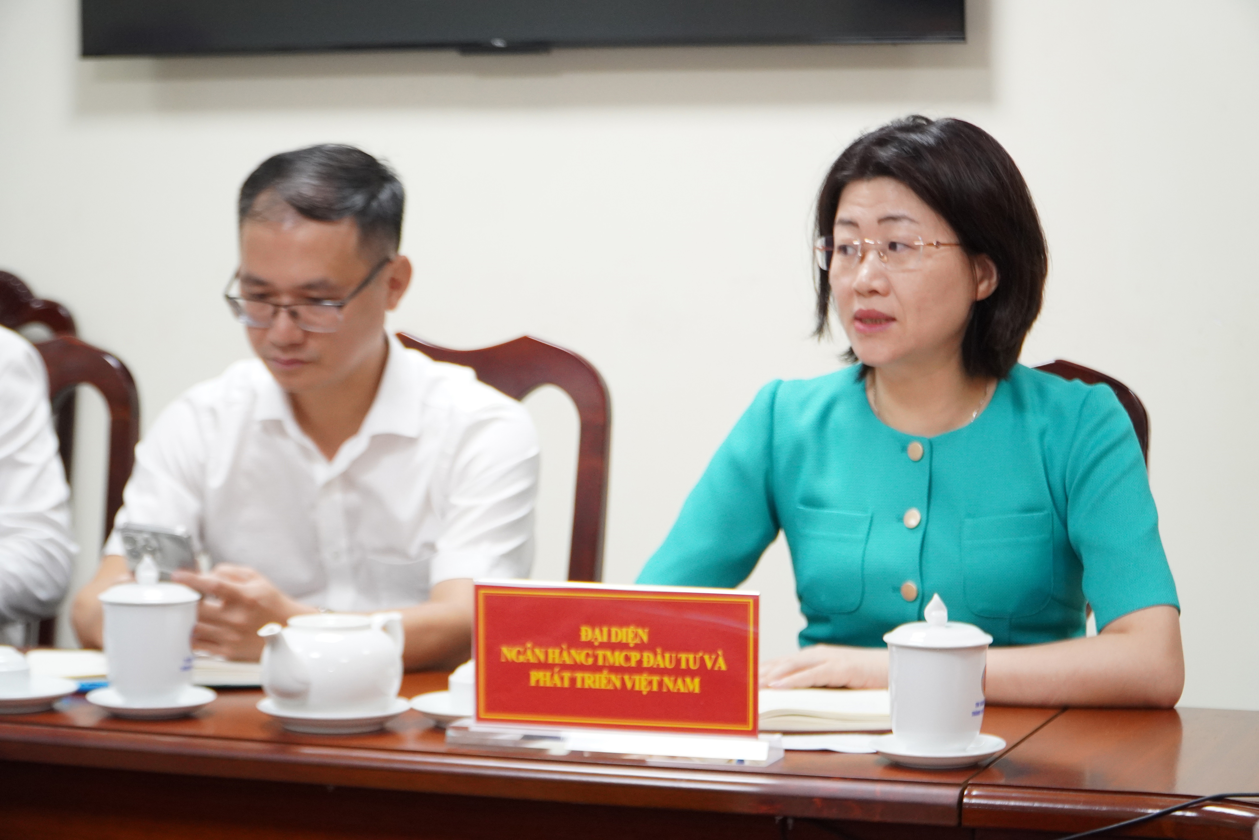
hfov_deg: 25.1
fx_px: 2833
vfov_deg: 16.9
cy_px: 420
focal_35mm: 81
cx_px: 630
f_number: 4.5
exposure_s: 1/125
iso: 1600
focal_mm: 54
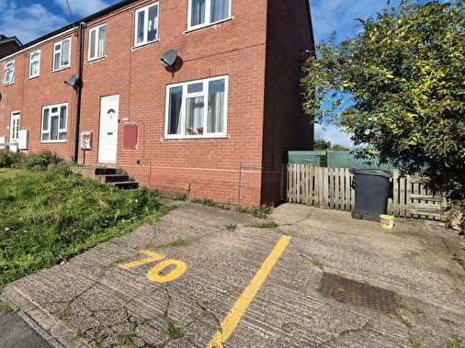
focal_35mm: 18
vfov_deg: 71.4
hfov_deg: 85.9
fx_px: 242
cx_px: 171
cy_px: 159
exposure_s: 1/2656
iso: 50
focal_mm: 2.2
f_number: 2.2
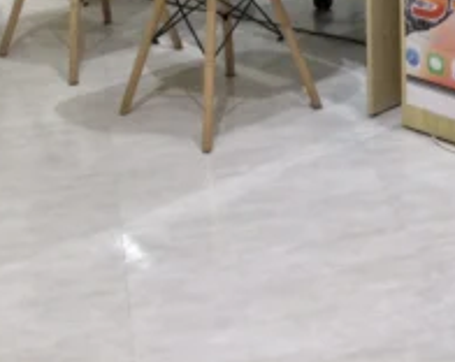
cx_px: 485
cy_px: -183
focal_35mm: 99
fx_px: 1331
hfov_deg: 18.7
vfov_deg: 14.4
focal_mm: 3.3
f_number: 2.4
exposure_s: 1/30
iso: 25
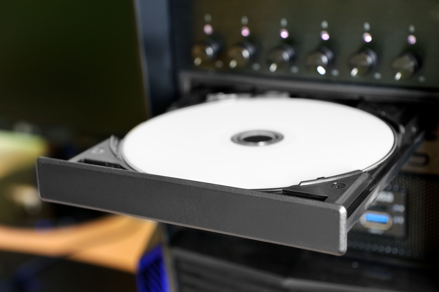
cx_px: 220
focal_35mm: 70
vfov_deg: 19.4
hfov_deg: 28.9
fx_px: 853
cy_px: 146
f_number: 8
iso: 200
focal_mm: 70
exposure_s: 10
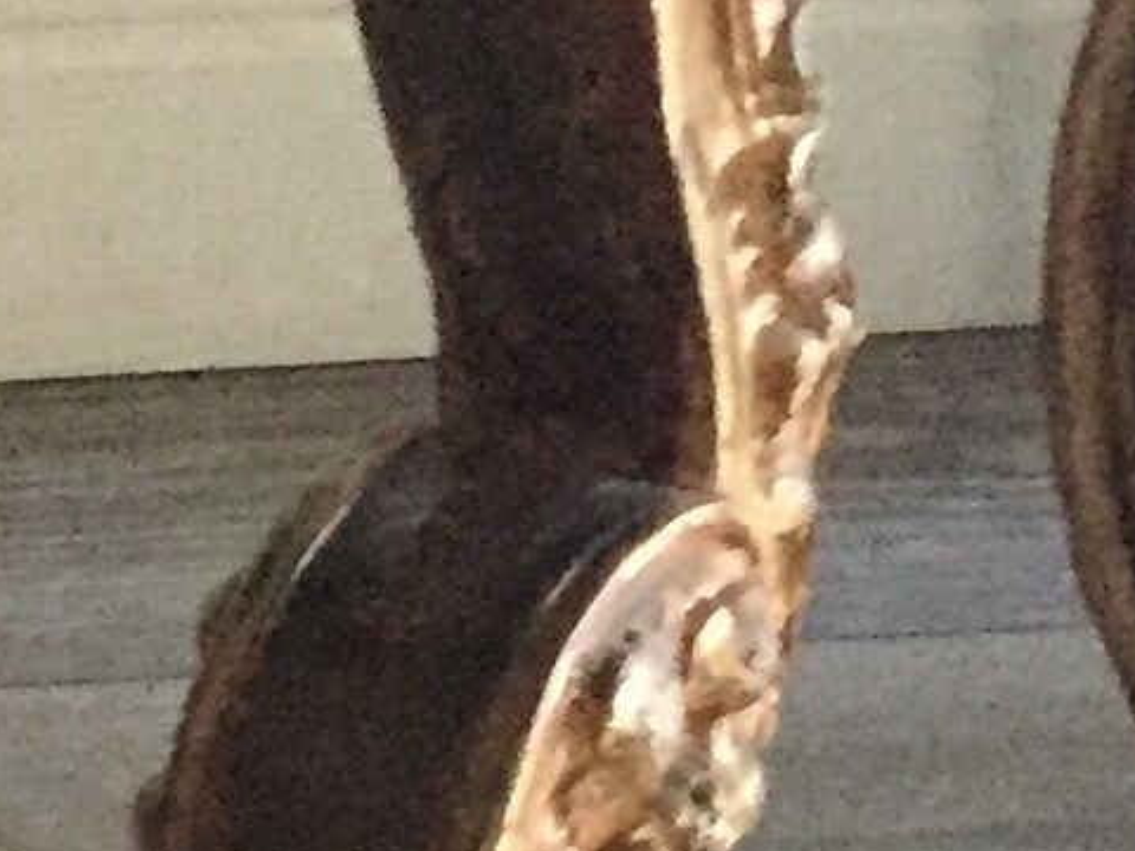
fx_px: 6459
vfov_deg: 7.1
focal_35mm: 197
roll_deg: +1.8
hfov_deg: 8.7
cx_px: -1979
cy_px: 2057
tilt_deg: -34.3
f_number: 2.2
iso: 250
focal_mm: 4.15
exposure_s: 1/25
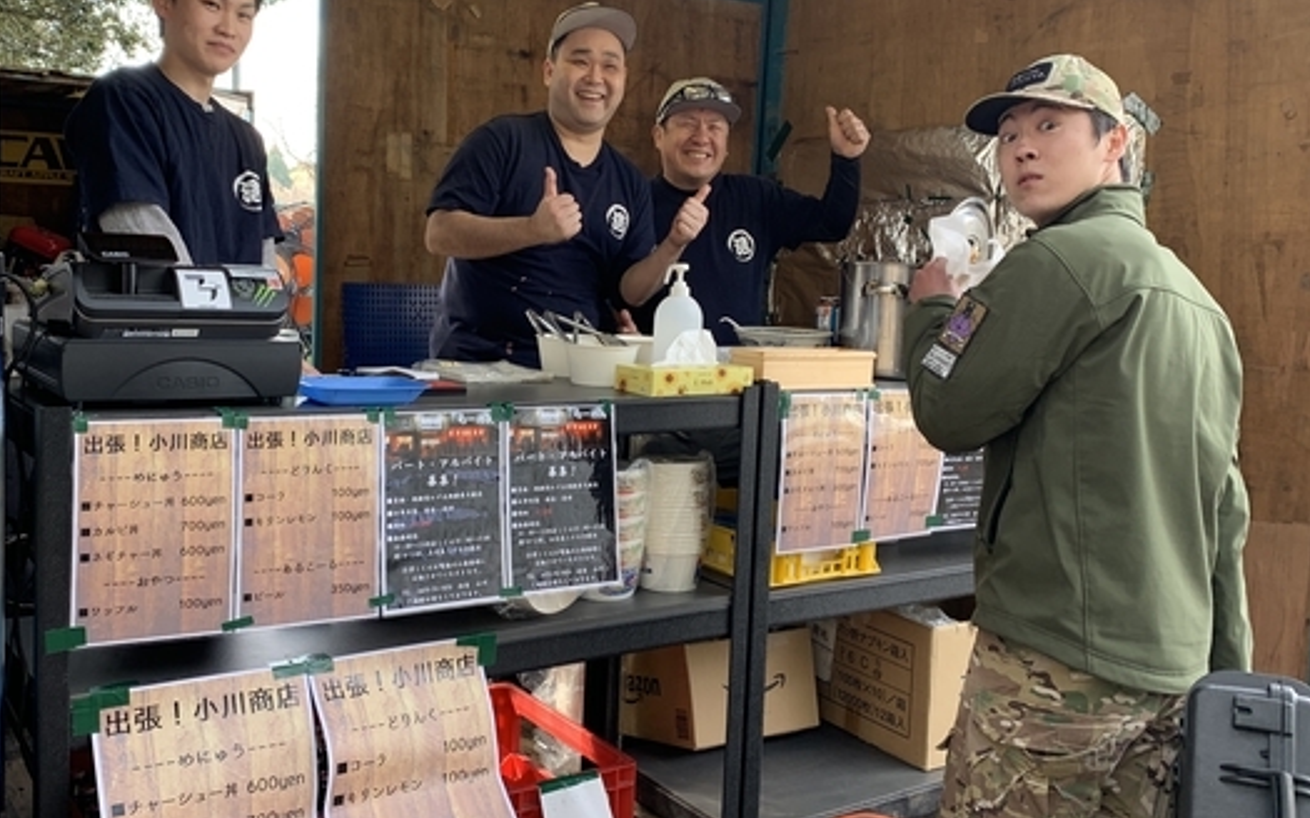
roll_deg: -2.2
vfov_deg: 36.2
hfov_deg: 55.1
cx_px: 549
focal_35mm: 35
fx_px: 1249
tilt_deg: -3.0
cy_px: 372
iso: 50
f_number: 1.8
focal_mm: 4.25
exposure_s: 1/121
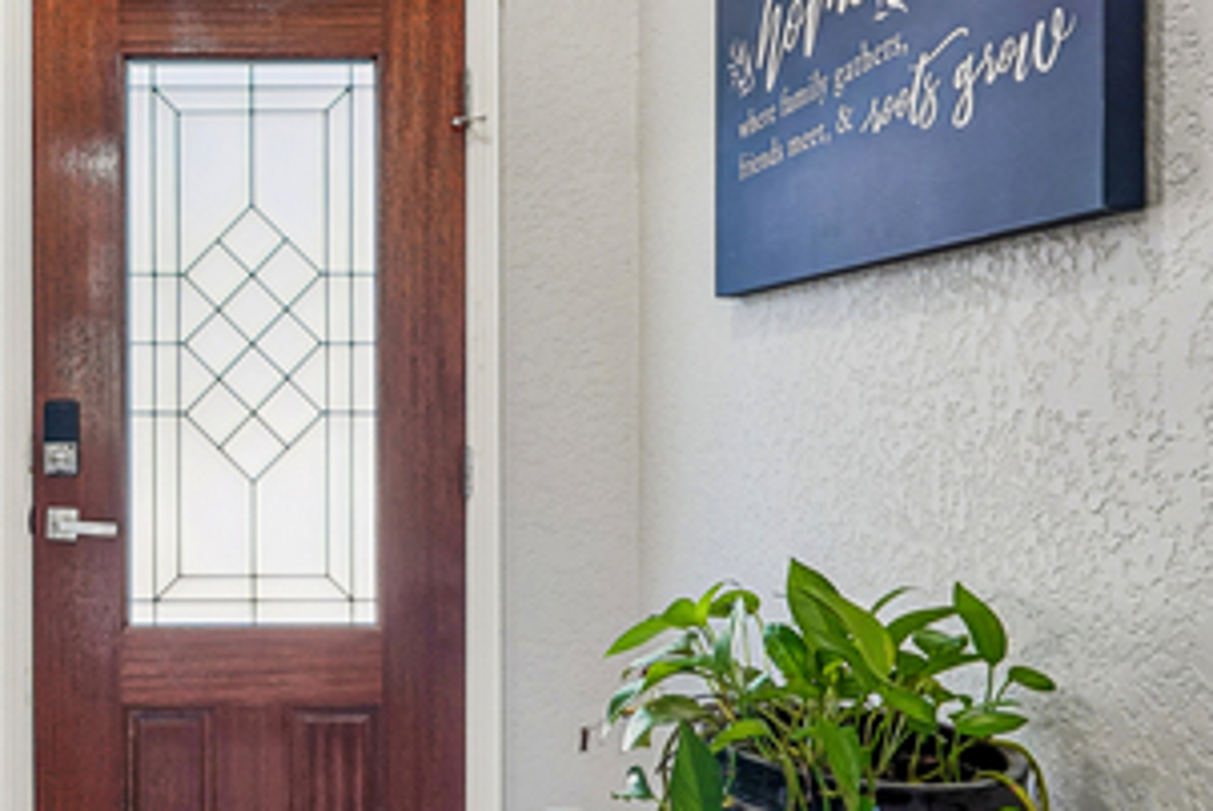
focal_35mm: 36
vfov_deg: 37.0
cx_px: 269
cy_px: 408
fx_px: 1214
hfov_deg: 50.4
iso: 400
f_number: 8
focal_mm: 17
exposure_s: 1/10
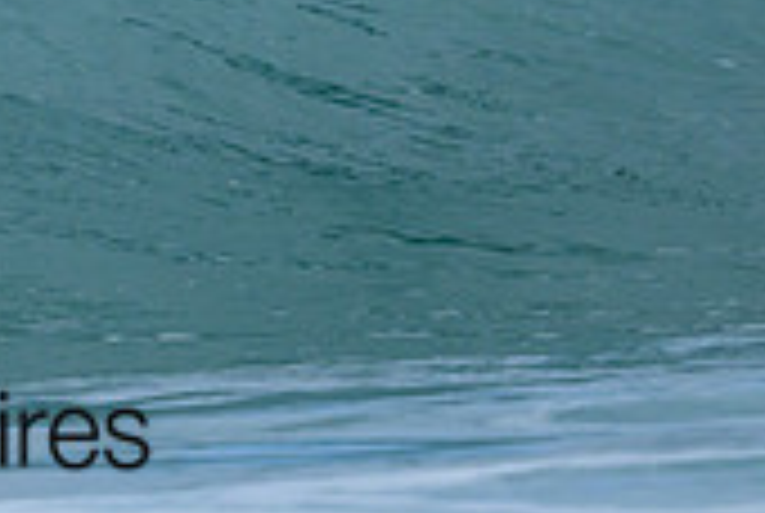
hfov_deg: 0.6
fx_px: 79570
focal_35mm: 3738
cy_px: -449
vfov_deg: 0.4
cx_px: -683
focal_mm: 800
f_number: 6.3
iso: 500
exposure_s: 1/2000
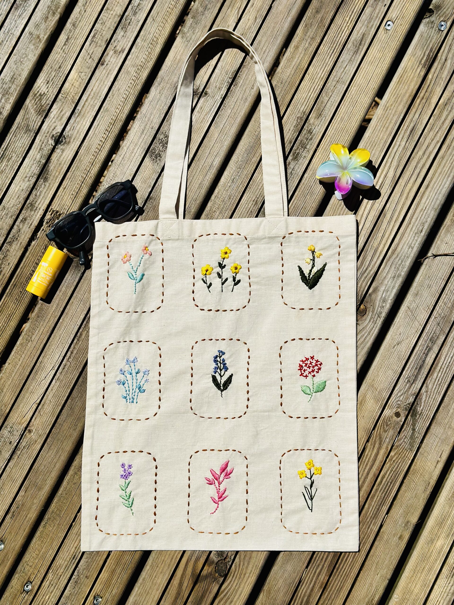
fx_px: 839
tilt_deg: -82.8
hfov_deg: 30.3
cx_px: 227
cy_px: 302
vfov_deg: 39.7
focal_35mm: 48
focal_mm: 6.86
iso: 80
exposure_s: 1/18868
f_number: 1.78
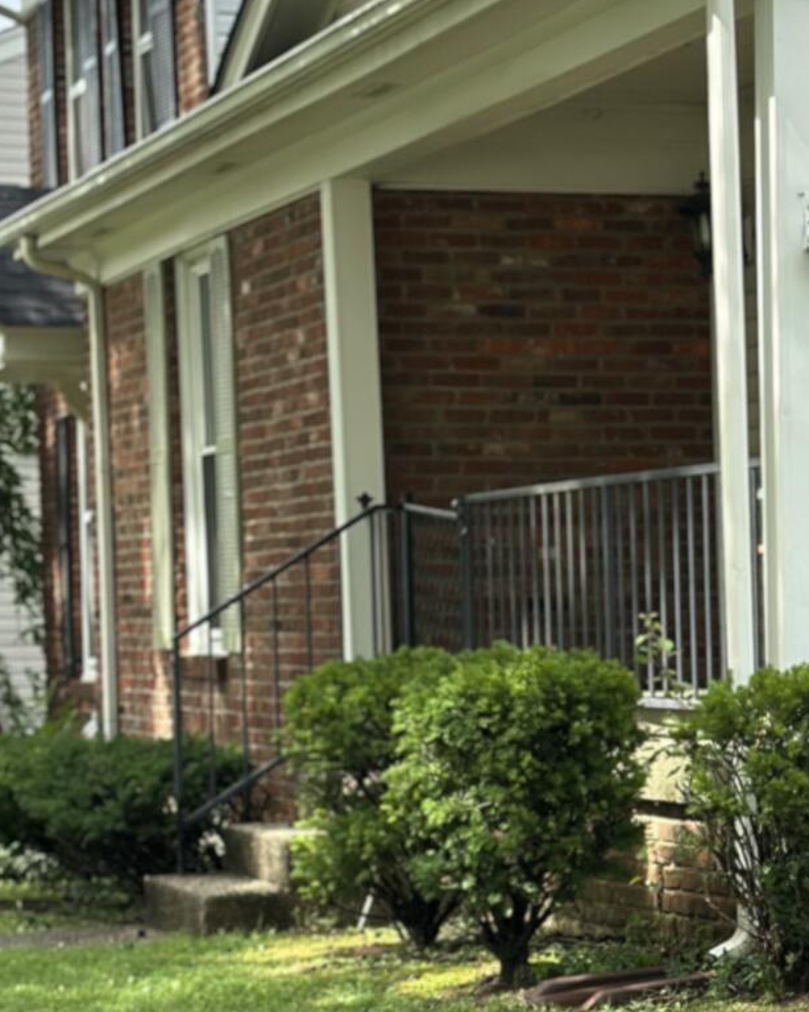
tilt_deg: -1.5
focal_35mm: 122
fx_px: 3653
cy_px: 708
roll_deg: +1.0
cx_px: 846
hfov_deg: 12.5
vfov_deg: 15.7
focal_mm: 6.86
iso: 80
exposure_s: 1/1497
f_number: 1.78
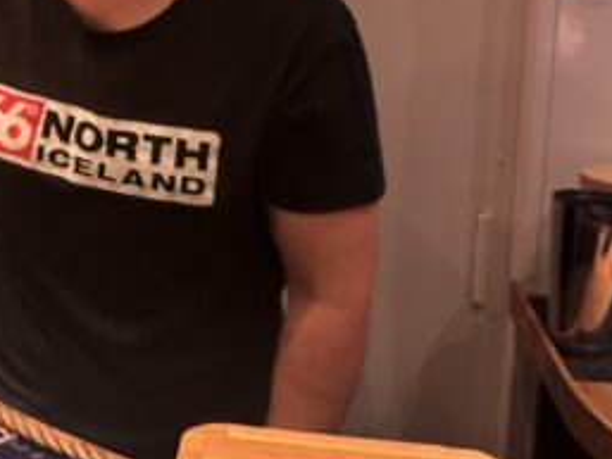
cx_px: -50
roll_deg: +2.3
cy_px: 94
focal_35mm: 69
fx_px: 1220
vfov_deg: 21.1
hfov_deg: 26.1
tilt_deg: -14.7
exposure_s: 1/100
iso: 160
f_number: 1.78
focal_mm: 6.86
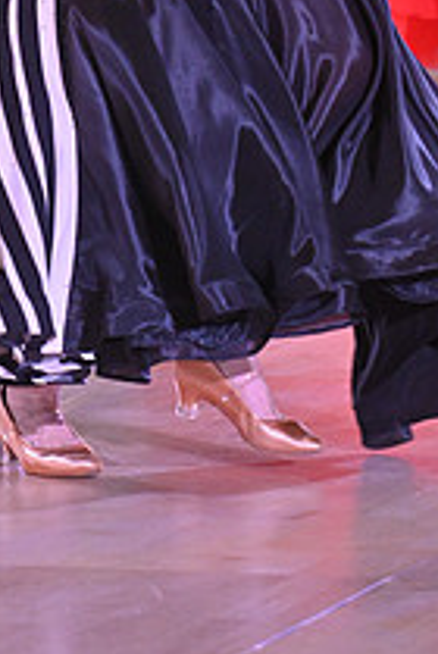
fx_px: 8057
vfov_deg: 4.6
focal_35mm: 443
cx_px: 145
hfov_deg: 3.1
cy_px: -210
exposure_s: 1/320
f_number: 5
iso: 3200
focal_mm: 160
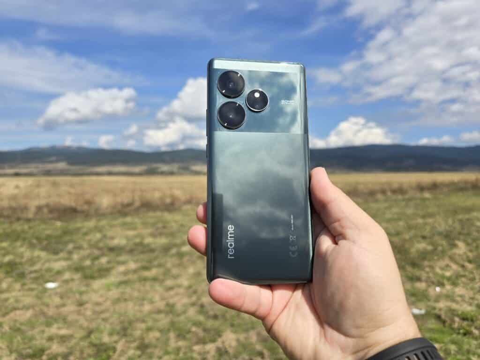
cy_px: 180
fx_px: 319
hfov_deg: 73.9
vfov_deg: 58.9
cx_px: 240
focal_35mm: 23
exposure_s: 1/968
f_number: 1.7
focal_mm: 6.3
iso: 12
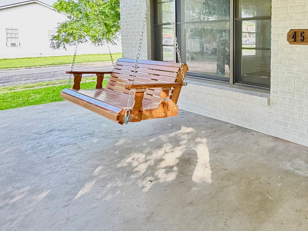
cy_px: 62
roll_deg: -0.7
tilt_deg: -4.2
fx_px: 240
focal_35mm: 27
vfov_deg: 49.5
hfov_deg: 56.9
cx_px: 273
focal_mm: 2.22
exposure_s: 1/121
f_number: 2.2
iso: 200
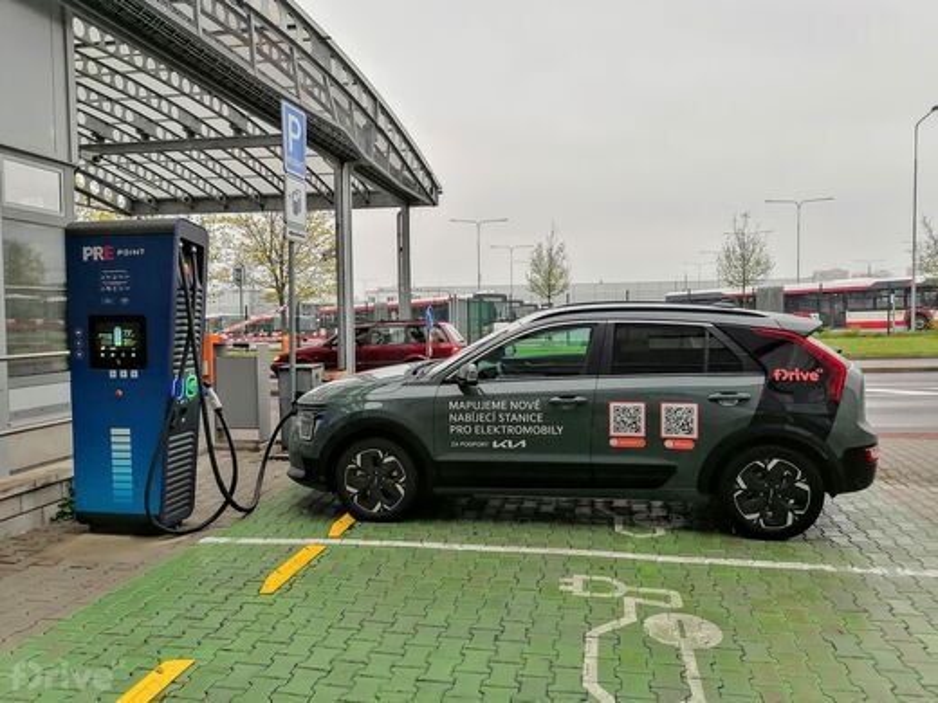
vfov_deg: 51.4
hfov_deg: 65.3
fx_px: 732
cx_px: 469
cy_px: 352
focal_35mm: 27
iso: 200
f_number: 1.8
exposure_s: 1/120
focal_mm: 5.3
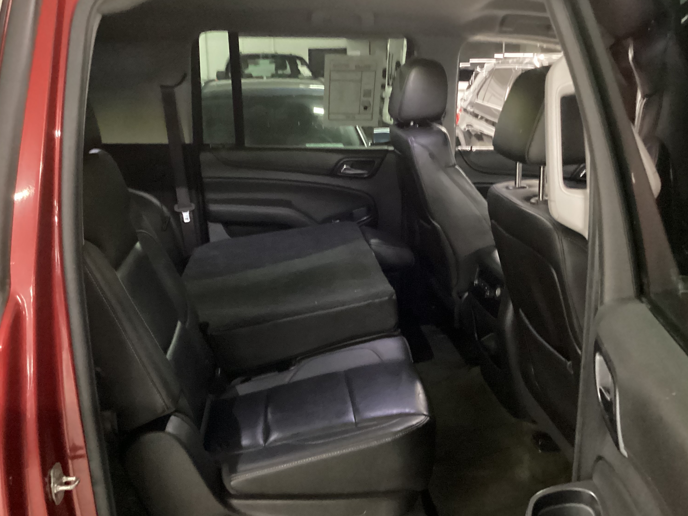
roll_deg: +0.3
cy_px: 273
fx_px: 676
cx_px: 338
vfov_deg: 41.8
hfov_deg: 54.0
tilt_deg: -17.6
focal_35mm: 34
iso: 800
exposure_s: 1/17
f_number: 2.4
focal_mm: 3.3
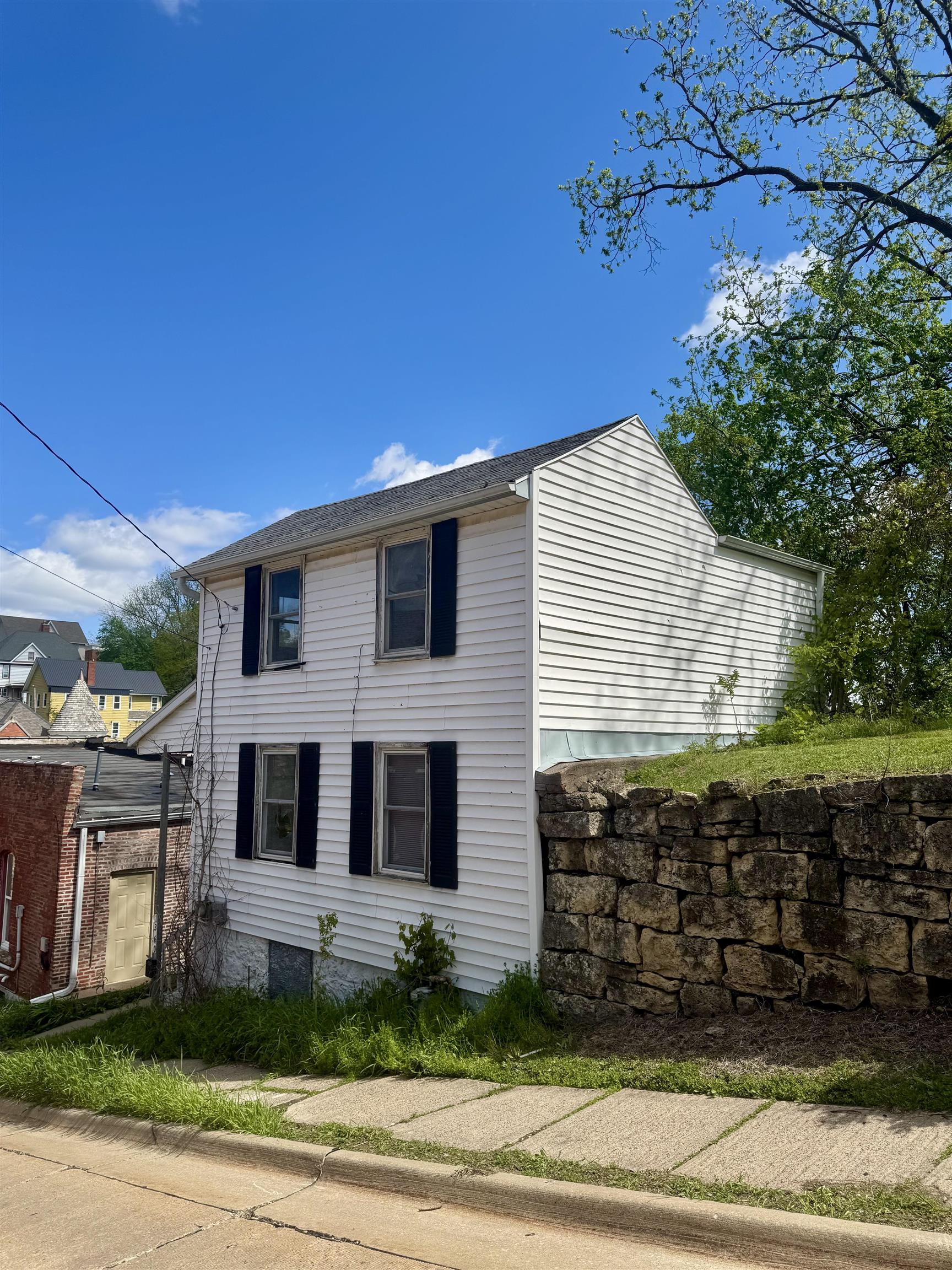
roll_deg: -1.2
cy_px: 635
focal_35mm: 24
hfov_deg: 56.8
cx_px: 476
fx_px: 880
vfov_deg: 71.6
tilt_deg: +7.2
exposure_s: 1/5814
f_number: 1.78
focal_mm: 6.76
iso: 80
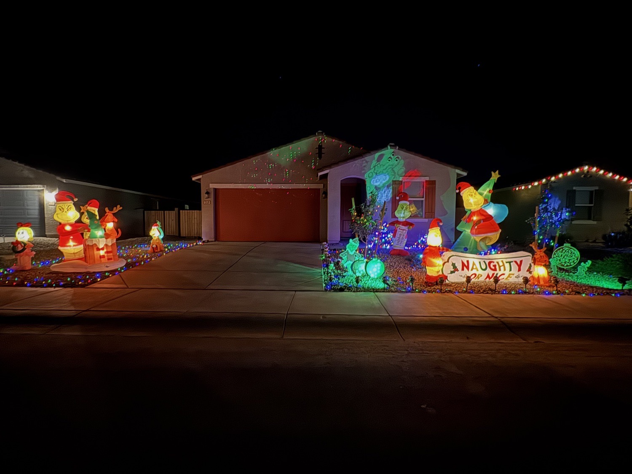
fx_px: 256
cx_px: 316
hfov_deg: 102.1
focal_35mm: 14
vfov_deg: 85.7
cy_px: 237
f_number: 2.2
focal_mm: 2.22
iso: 2500
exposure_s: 1/7
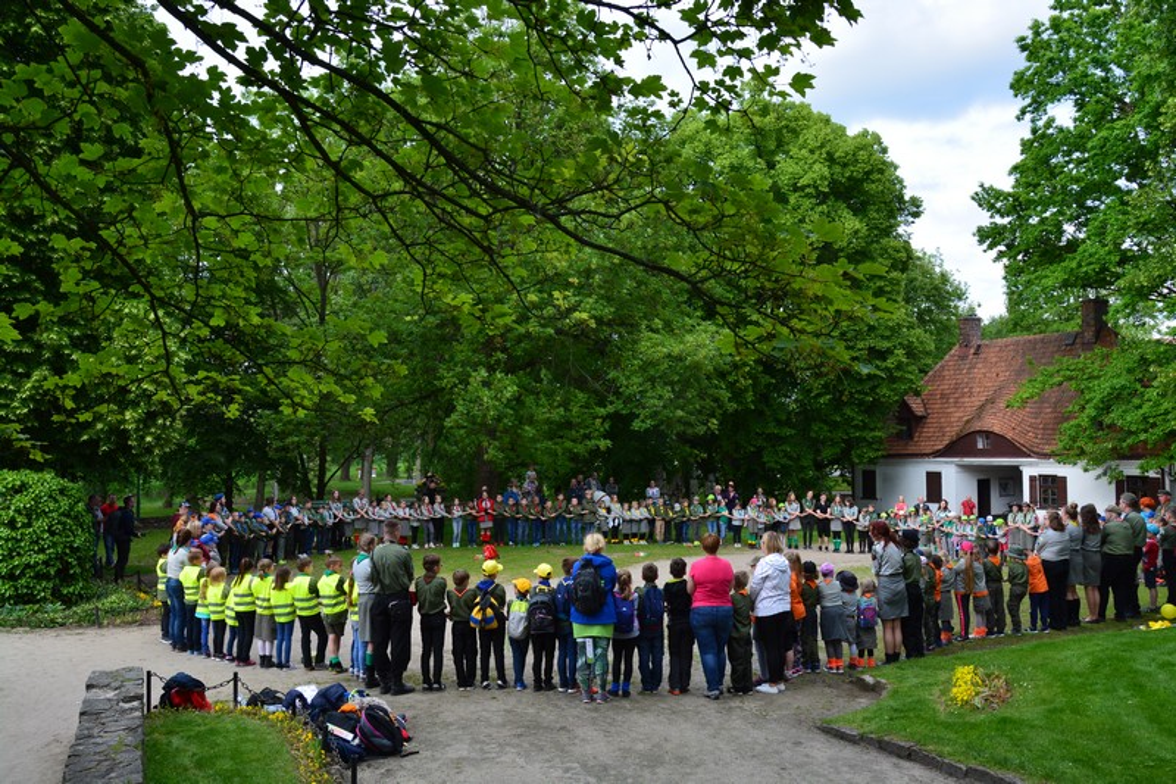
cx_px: 588
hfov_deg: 59.5
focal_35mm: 32
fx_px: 1029
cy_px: 392
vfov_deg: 41.7
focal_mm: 21
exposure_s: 1/200
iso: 400
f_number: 10
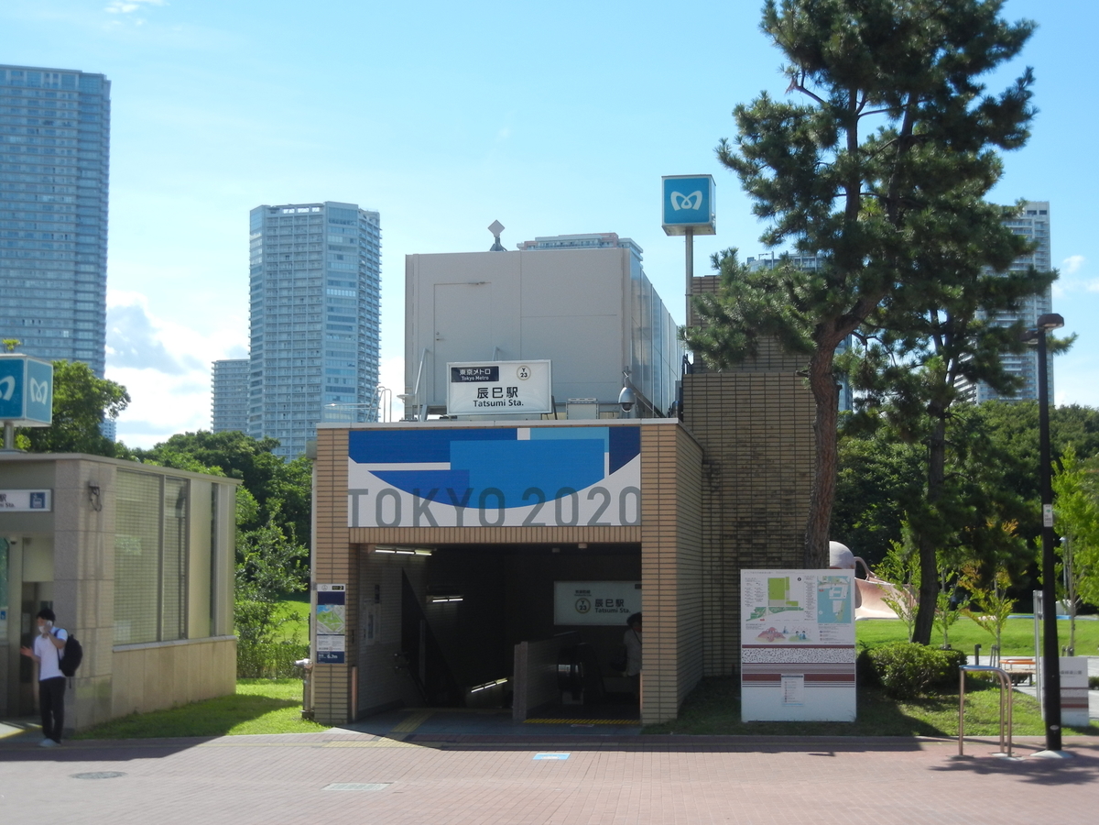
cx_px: 550
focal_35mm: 59
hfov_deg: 32.7
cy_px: 412
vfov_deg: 24.8
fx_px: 1873
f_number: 8
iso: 160
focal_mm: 10.6
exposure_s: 1/252
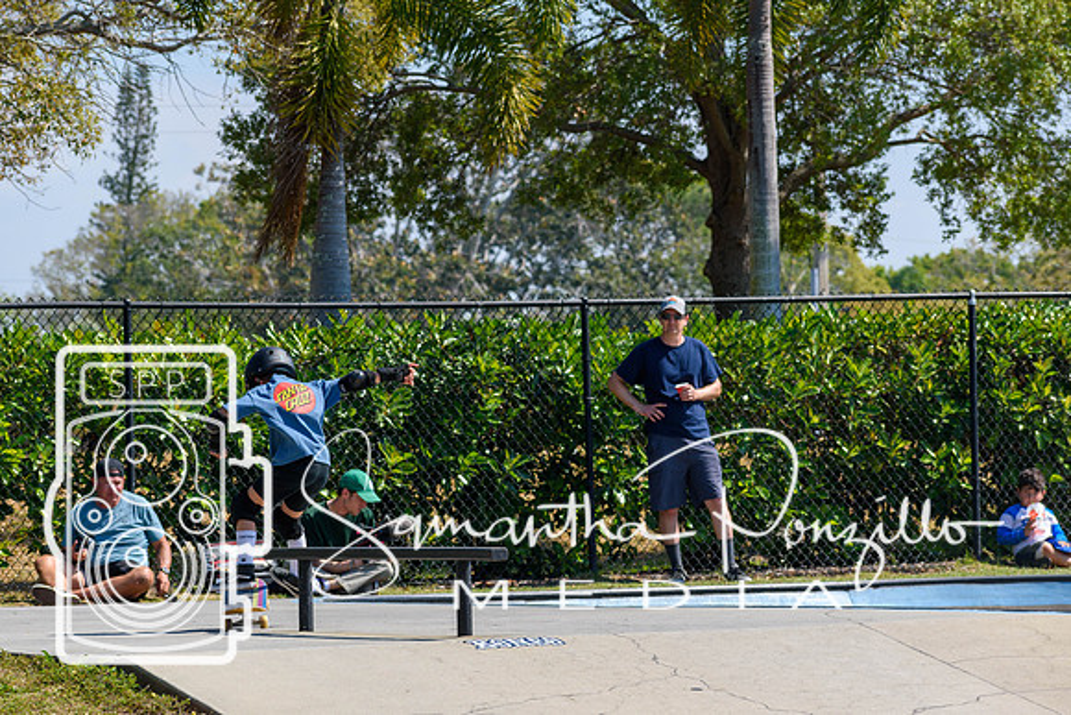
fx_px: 5579
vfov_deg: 7.3
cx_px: 536
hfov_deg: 11.0
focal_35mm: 188
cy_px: 358
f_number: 7.1
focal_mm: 125
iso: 200
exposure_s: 1/800
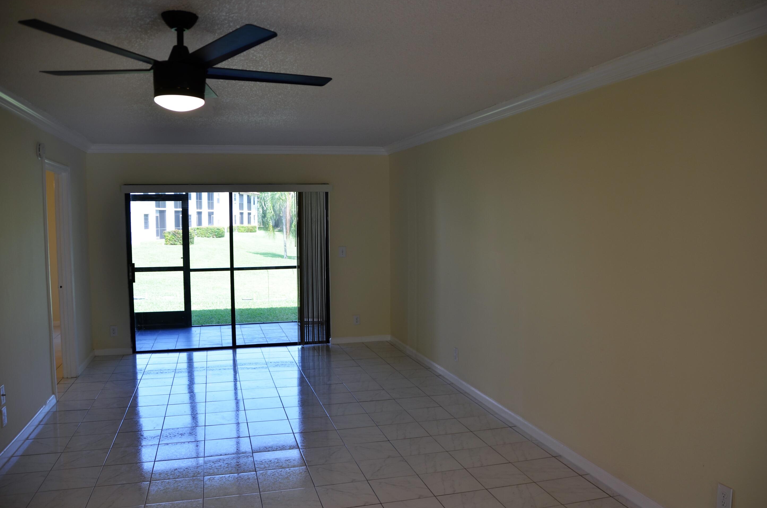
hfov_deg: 65.6
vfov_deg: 46.2
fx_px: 595
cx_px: 385
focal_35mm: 28
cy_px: 247
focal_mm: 18
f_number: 4
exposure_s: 1/60
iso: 100
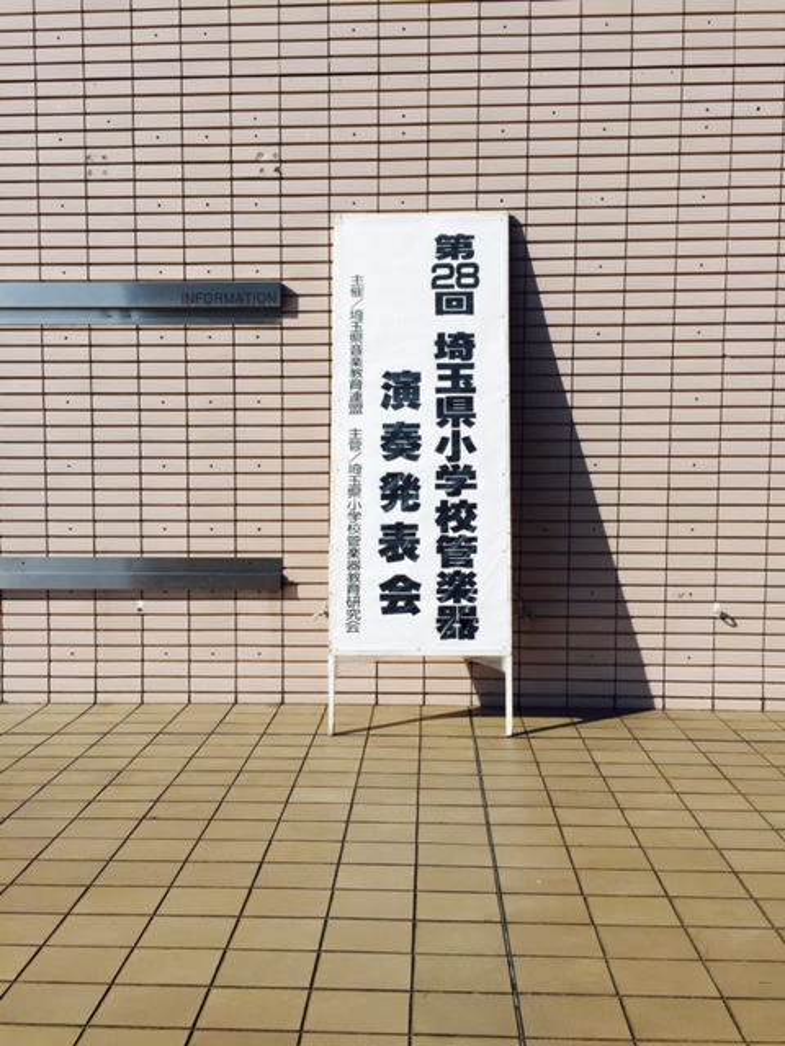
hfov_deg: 48.2
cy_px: 523
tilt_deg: -4.1
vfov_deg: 61.7
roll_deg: -1.0
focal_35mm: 29
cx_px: 392
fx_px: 877
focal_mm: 4.15
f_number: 2.2
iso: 32
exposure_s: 1/3968
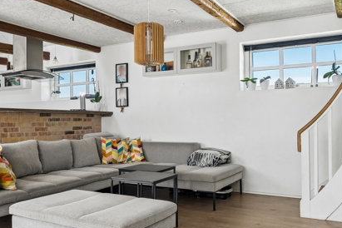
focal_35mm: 35
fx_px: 332
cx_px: 159
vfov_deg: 37.8
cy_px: 120
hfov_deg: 54.4
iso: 640
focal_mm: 18
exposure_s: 1/160
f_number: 4
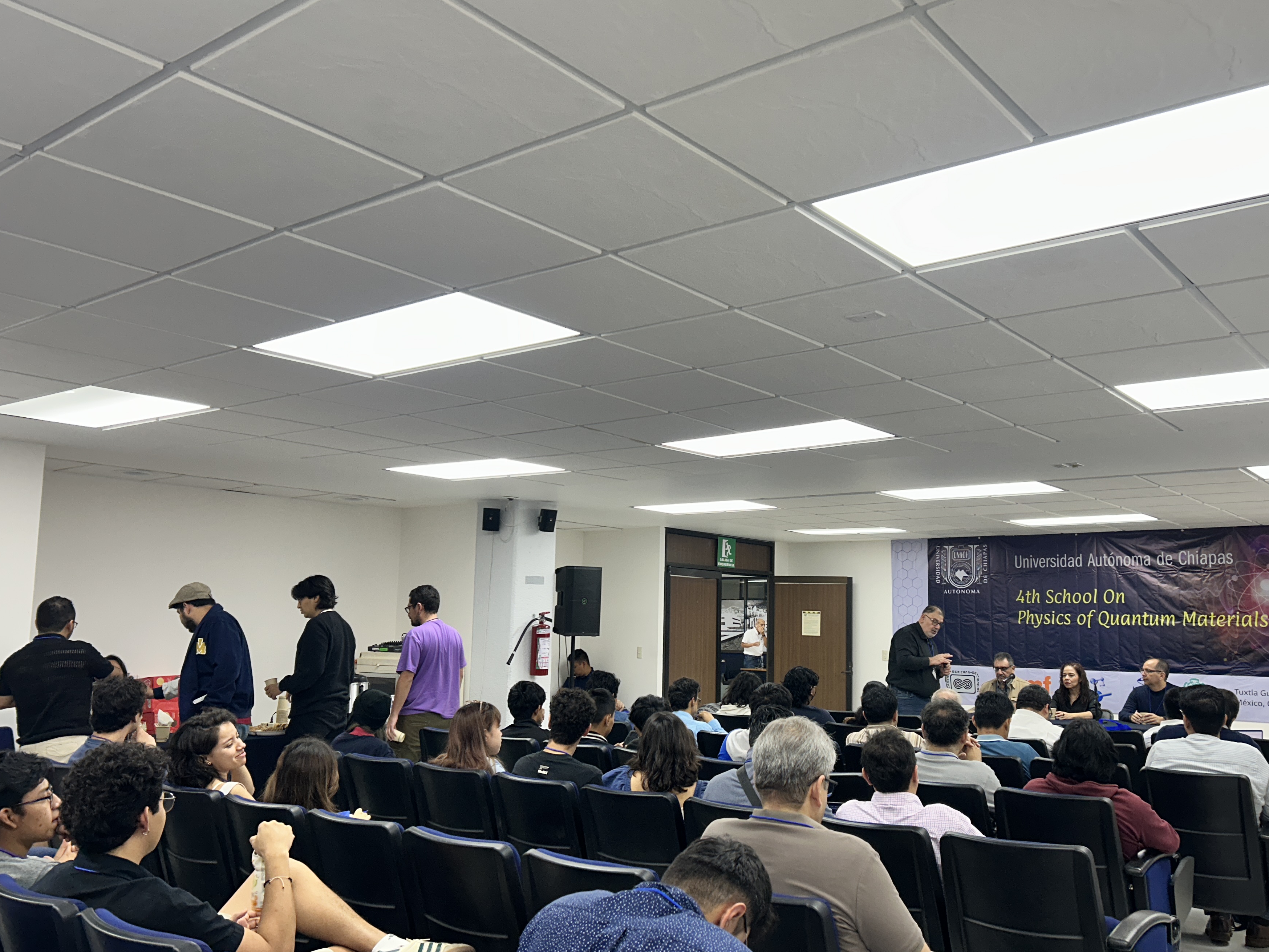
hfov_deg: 59.8
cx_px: 698
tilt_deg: +5.7
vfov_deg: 46.8
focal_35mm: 30
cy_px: 502
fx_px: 1100
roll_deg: -1.1
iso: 80
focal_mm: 5.7
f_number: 1.5
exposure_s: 1/120
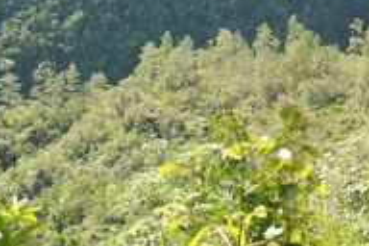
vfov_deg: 13.7
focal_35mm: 100
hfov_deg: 19.8
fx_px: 1025
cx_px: 367
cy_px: 76
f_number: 2.8
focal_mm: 32
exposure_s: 1/1000
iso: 250
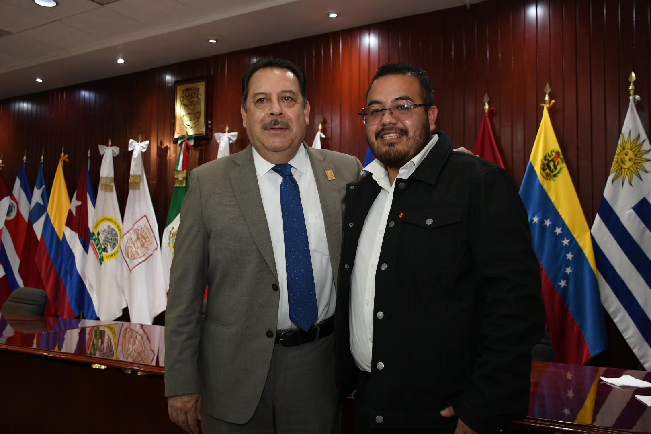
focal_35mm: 34
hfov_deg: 55.8
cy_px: 217
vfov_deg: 38.9
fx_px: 615
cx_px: 326
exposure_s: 1/100
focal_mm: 23
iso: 1250
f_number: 3.8
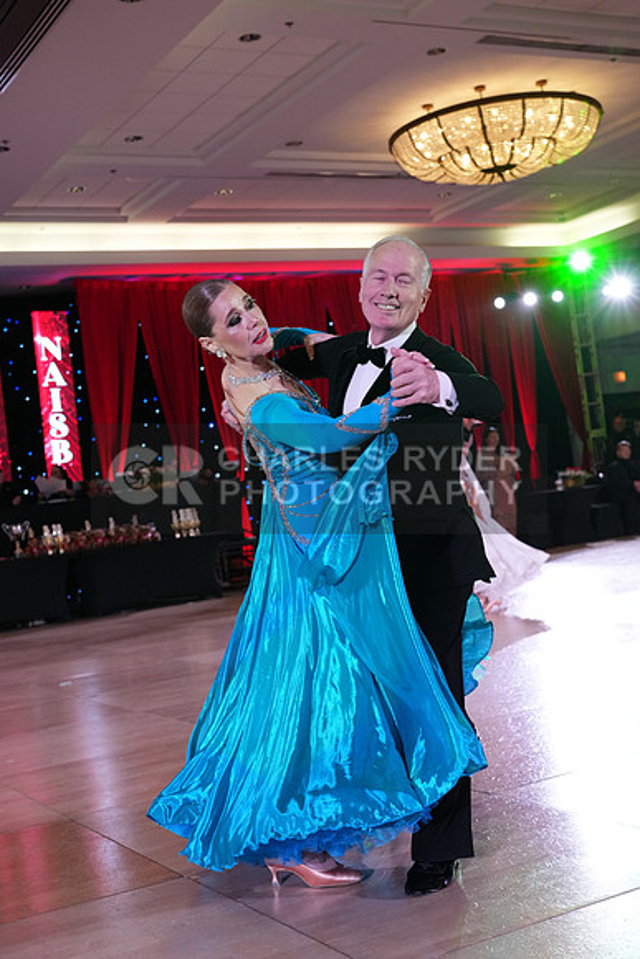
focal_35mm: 45
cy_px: 480
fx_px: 1199
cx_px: 320
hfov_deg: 29.9
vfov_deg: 43.6
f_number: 5
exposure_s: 1/250
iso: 2500
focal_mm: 45
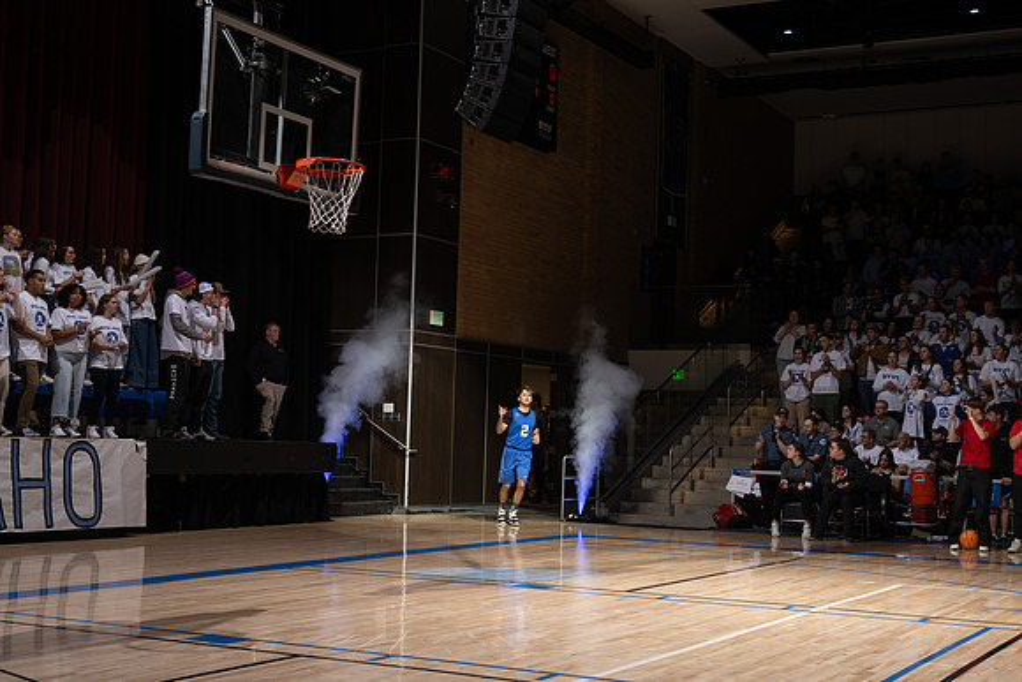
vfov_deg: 27.0
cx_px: 510
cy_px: 370
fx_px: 1420
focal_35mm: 50
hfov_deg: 39.6
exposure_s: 1/60
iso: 100
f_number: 6.3
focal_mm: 46
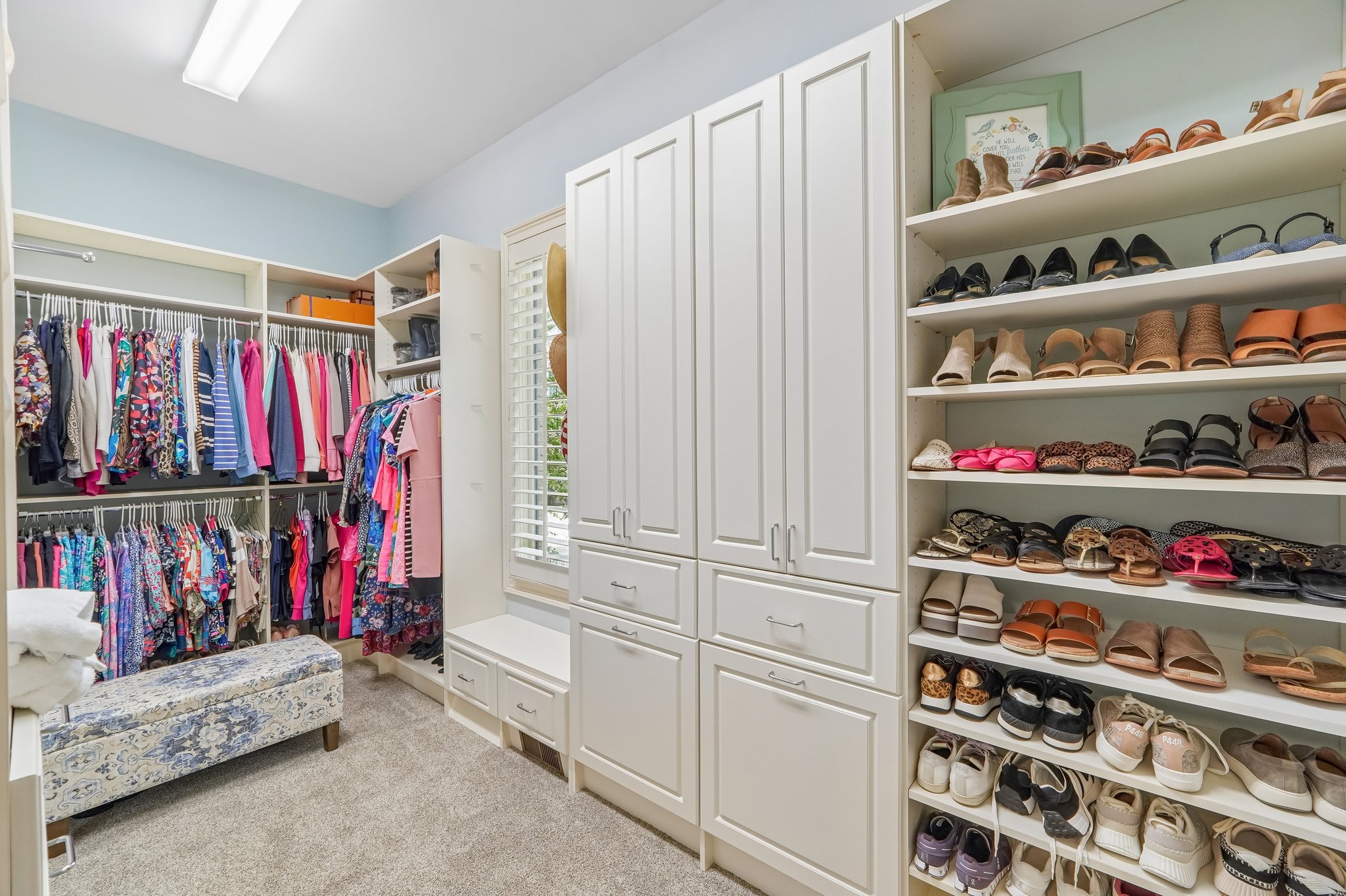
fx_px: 561
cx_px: 673
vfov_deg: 77.3
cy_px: 448
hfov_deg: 100.4
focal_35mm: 15
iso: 400
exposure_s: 1/4
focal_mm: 10
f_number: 8
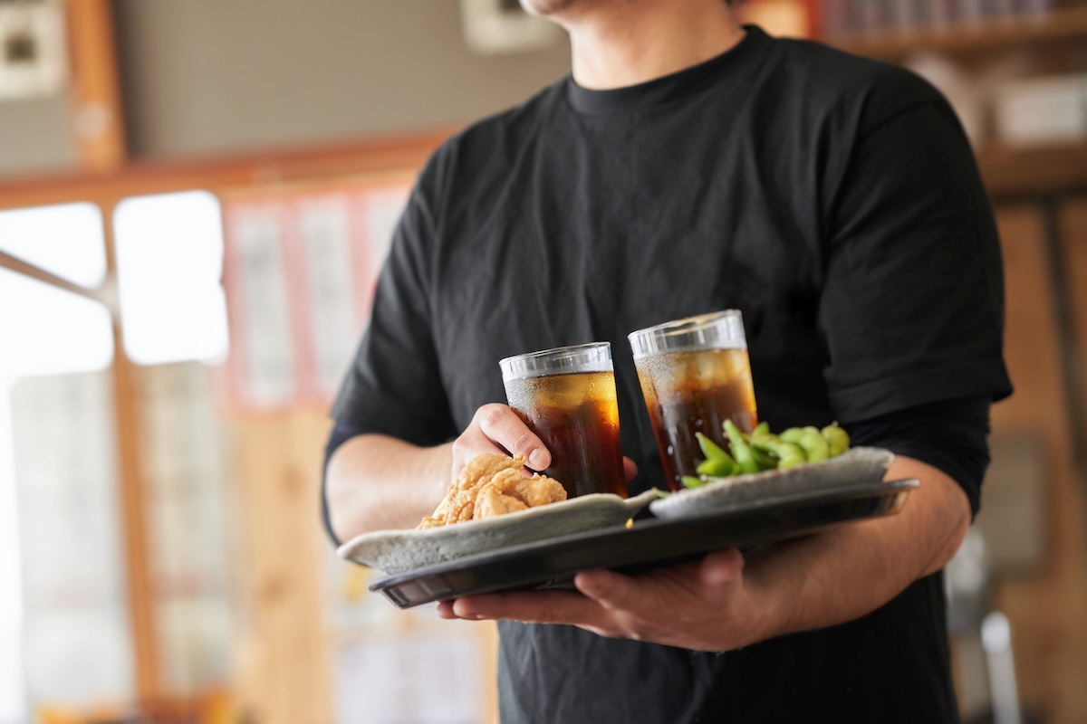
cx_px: 544
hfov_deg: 24.2
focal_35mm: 84
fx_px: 2536
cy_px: 362
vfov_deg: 16.3
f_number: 1.8
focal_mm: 56
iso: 250
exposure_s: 1/125
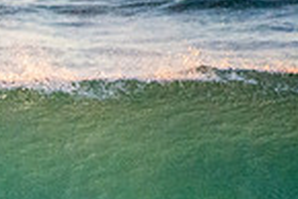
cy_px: 223
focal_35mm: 2996
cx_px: -154
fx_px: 24825
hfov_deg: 0.7
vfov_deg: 0.5
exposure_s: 1/1600
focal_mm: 500
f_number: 5.6
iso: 3200
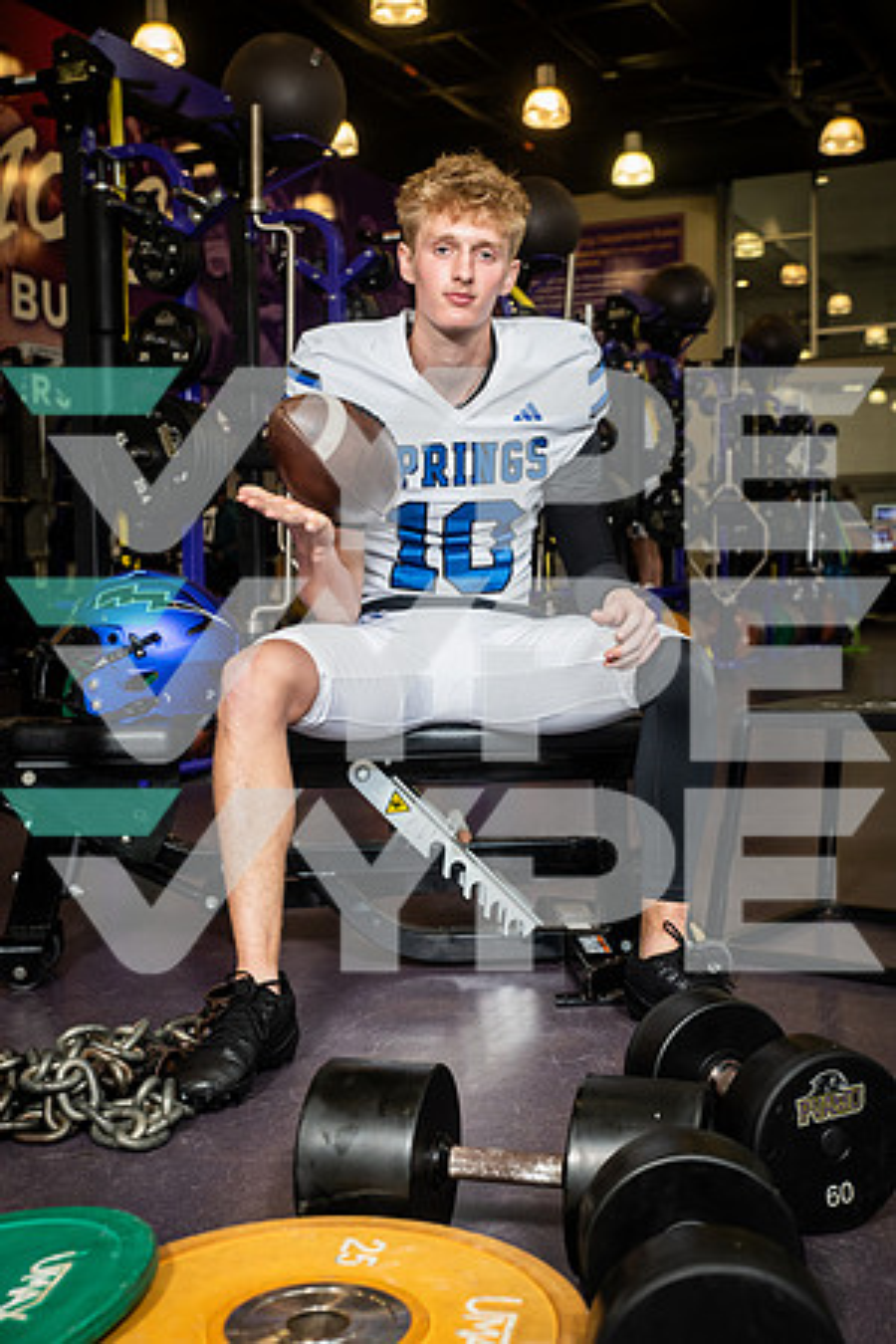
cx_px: 448
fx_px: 1643
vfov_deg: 44.5
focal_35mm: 44
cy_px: 672
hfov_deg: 30.5
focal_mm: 44
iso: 500
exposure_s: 1/250
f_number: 5.6
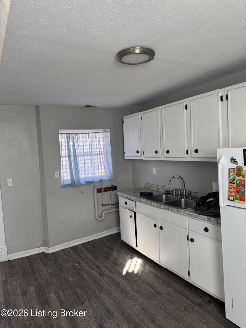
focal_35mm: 24
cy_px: 164
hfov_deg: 56.8
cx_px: 123
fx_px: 227
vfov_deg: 71.6
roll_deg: +3.2
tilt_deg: -4.3
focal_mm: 6.76
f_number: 1.78
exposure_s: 1/121
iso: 200
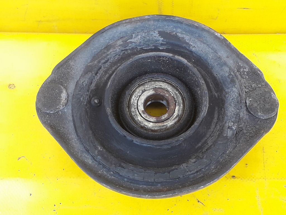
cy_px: 108
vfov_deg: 51.4
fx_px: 223
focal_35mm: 27
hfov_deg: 65.3
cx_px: 143
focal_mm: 3.6
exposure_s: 1/120
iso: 50
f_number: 1.9
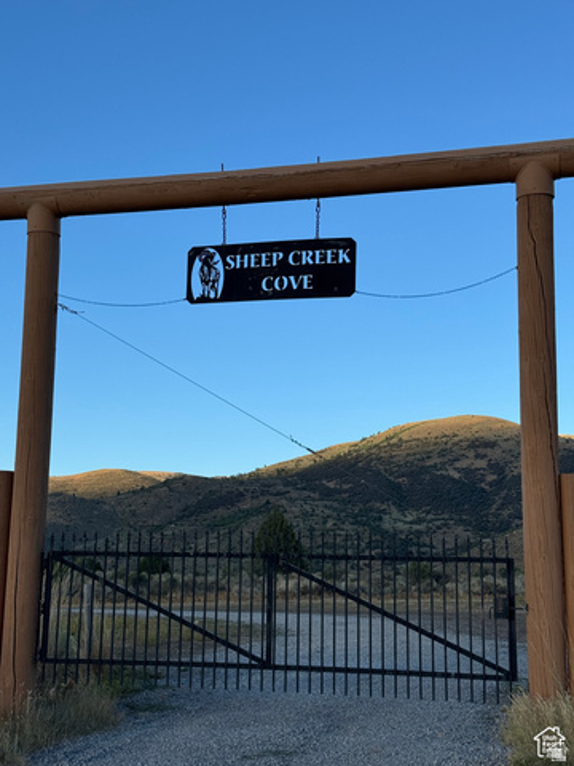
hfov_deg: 30.3
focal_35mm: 48
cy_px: 383
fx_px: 1061
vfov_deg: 39.7
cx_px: 287
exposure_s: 1/2513
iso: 64
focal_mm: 6.76
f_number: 1.78
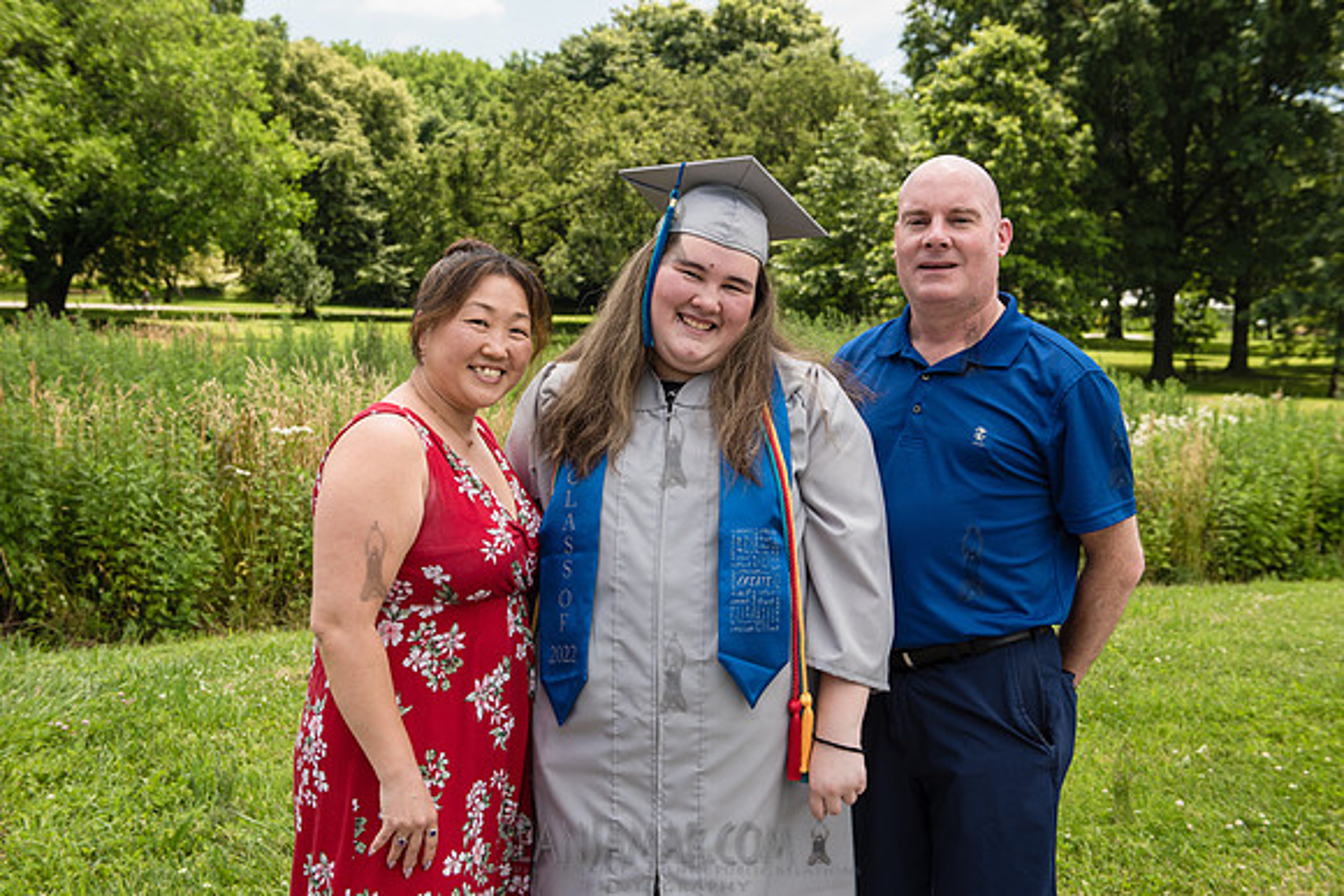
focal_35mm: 42
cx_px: 672
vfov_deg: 31.9
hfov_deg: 46.4
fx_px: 1568
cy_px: 448
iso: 200
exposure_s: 1/500
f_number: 5.6
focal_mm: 42
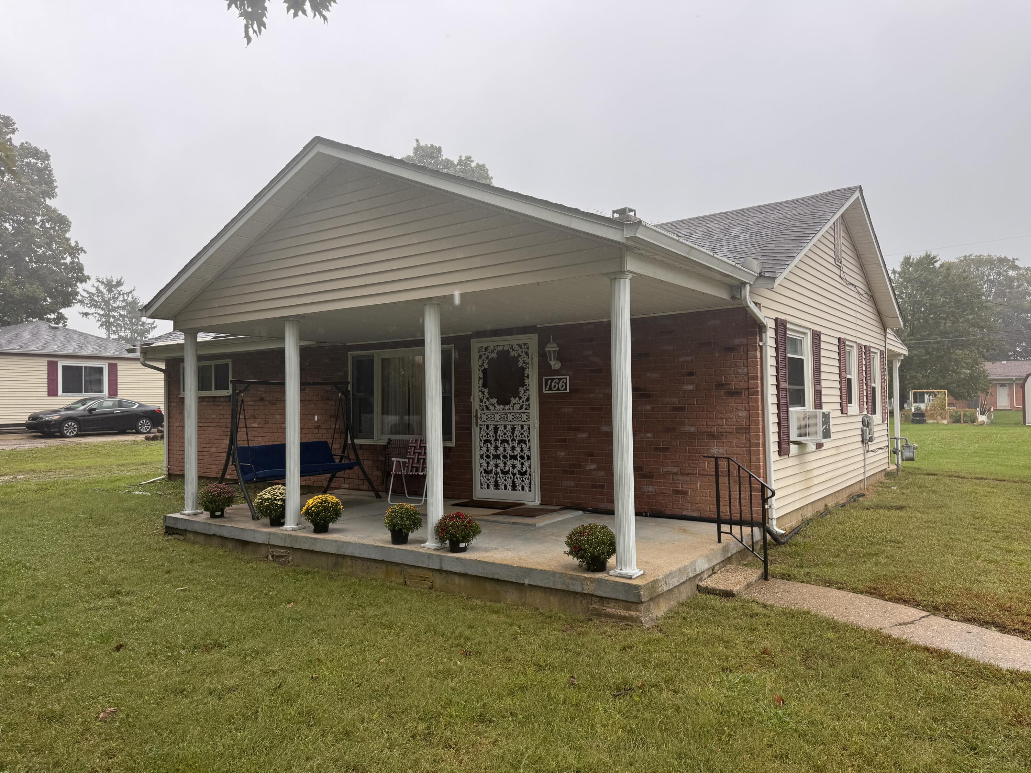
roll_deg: +0.9
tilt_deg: -1.4
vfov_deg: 56.8
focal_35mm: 24
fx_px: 715
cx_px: 516
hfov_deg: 71.6
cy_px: 386
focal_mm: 6.76
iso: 80
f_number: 1.78
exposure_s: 1/685
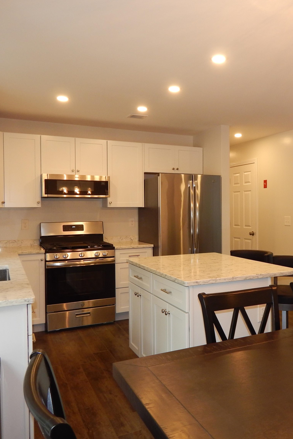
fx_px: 391
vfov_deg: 58.7
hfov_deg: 40.4
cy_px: 219
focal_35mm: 32
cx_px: 204
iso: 160
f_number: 3
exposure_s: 1/30
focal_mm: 4
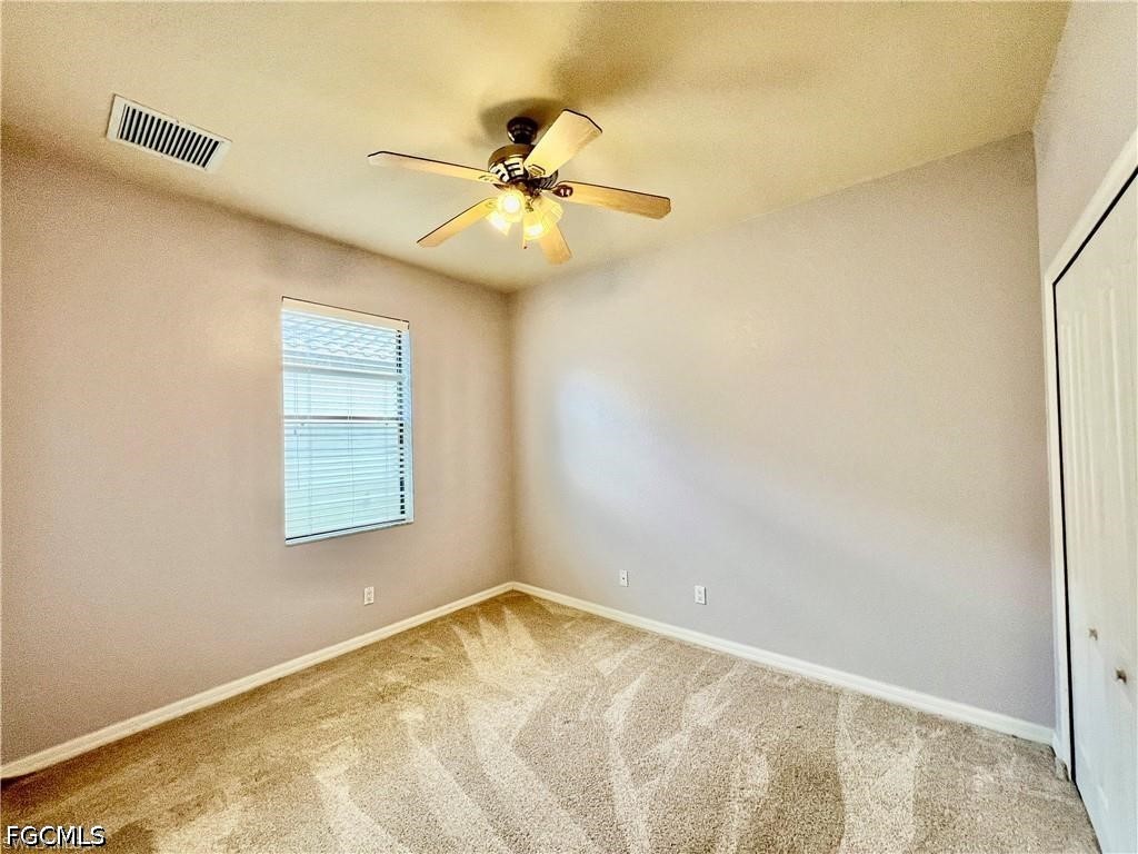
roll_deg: +0.9
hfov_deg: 106.2
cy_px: 427
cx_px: 569
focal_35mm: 13
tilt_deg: +0.4
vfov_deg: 89.9
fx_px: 427
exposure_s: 1/120
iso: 125
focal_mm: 1.57
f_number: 1.8
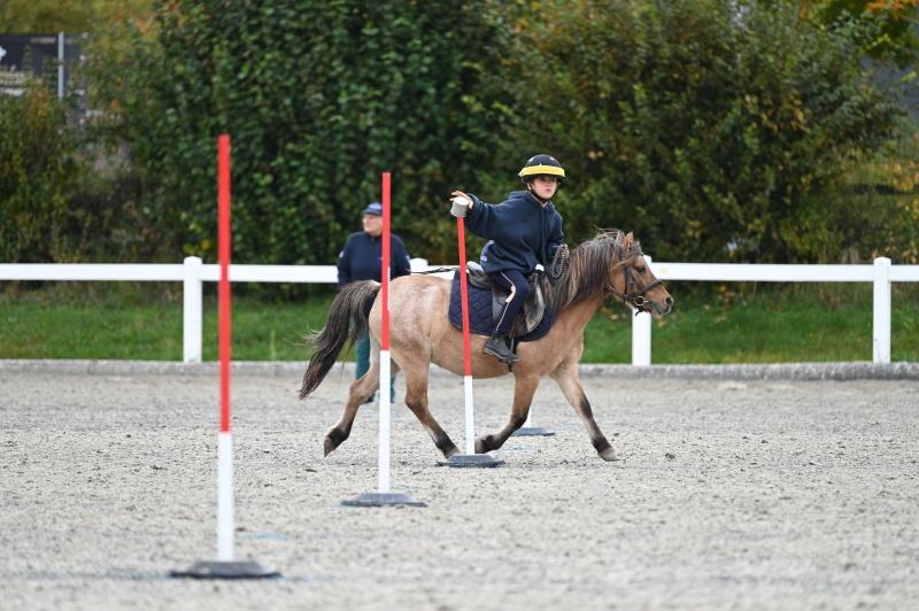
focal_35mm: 290
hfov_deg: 7.1
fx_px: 7397
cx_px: 460
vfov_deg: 4.7
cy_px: 306
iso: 1600
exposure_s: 1/800
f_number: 5.3
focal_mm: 290
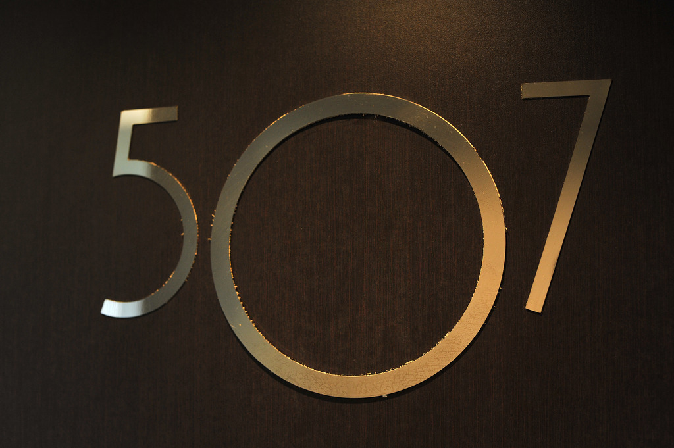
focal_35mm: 50
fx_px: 935
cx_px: 337
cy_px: 224
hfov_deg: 39.6
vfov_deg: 26.9
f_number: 4
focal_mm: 50
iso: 800
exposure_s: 1/100
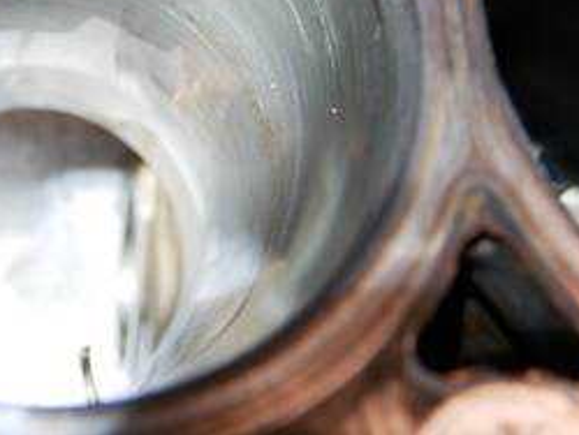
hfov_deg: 38.2
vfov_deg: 29.8
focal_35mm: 46
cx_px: 49
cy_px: 21
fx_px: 770
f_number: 3.5
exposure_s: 1/60
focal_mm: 12
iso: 400
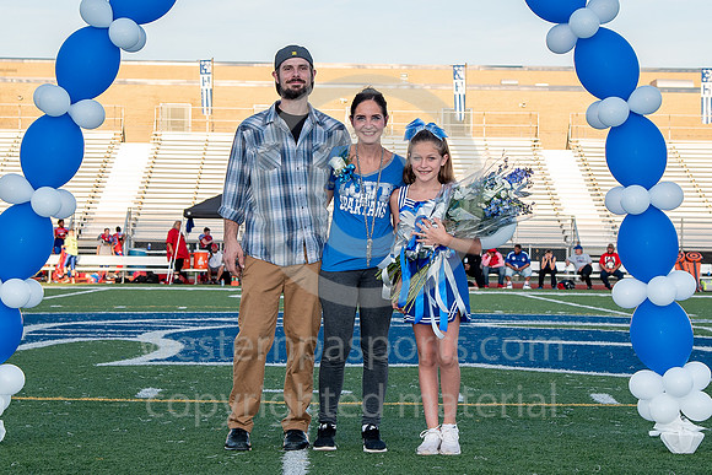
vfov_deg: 13.8
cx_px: 357
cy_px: 168
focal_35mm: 99
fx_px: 1957
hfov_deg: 20.6
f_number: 5.6
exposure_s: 1/125
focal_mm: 52
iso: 100
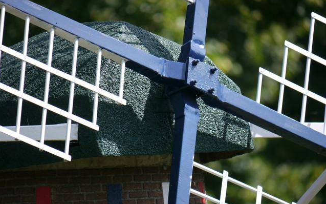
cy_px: 116
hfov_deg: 3.5
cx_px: 163
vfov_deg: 2.2
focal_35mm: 609
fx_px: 5410
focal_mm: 286
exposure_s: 1/320
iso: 100
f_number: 5.6
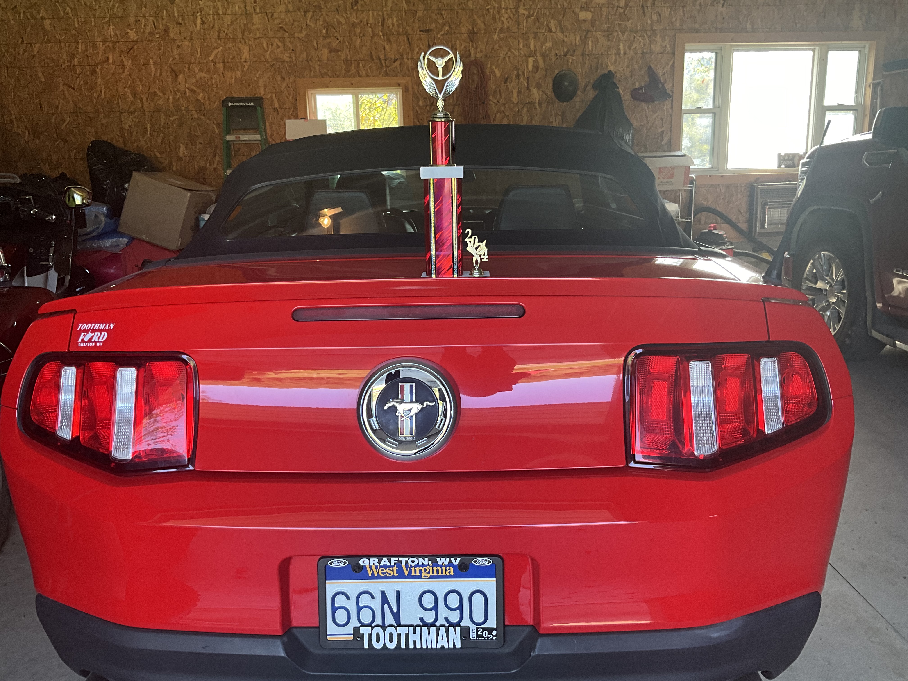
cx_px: 454
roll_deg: +2.0
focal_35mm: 29
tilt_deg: -13.4
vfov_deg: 48.2
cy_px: 340
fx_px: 761
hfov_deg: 61.7
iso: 64
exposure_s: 1/92
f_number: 1.8
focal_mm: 3
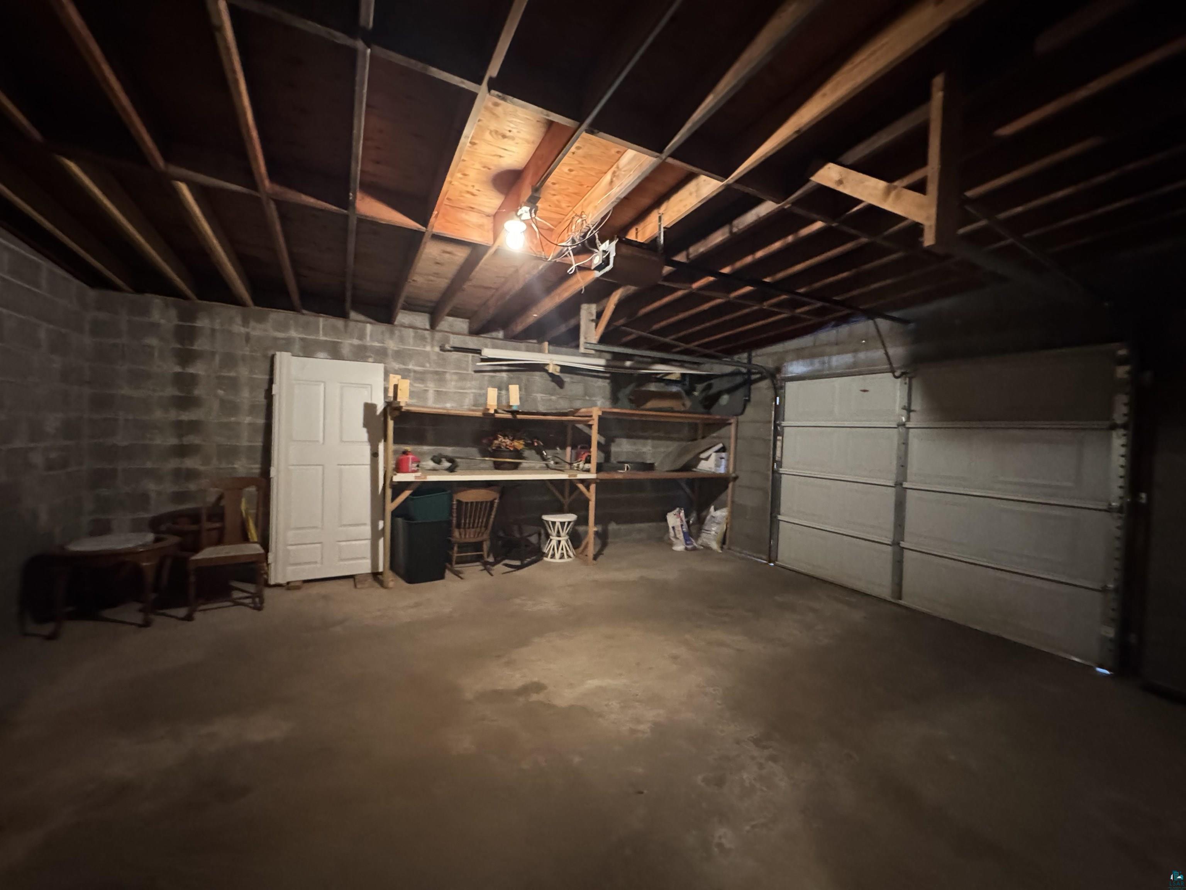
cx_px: 593
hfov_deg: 102.1
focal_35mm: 14
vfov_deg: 85.7
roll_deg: -0.9
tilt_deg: -1.2
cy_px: 445
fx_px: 480
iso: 1250
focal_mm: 2.22
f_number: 2.2
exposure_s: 1/30
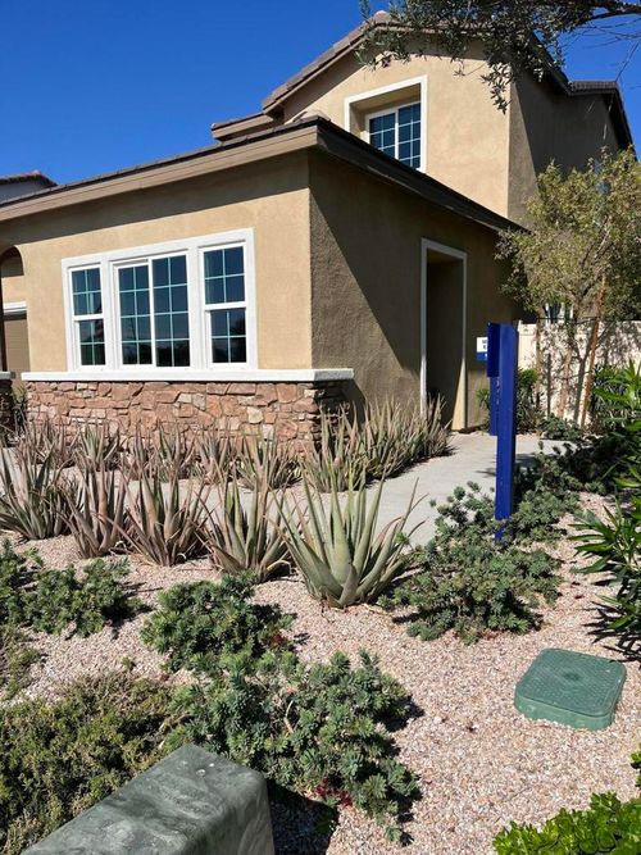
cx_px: 320
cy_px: 428
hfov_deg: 53.0
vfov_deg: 67.3
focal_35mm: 26
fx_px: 642
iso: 50
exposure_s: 1/5319
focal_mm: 5.1
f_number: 1.6
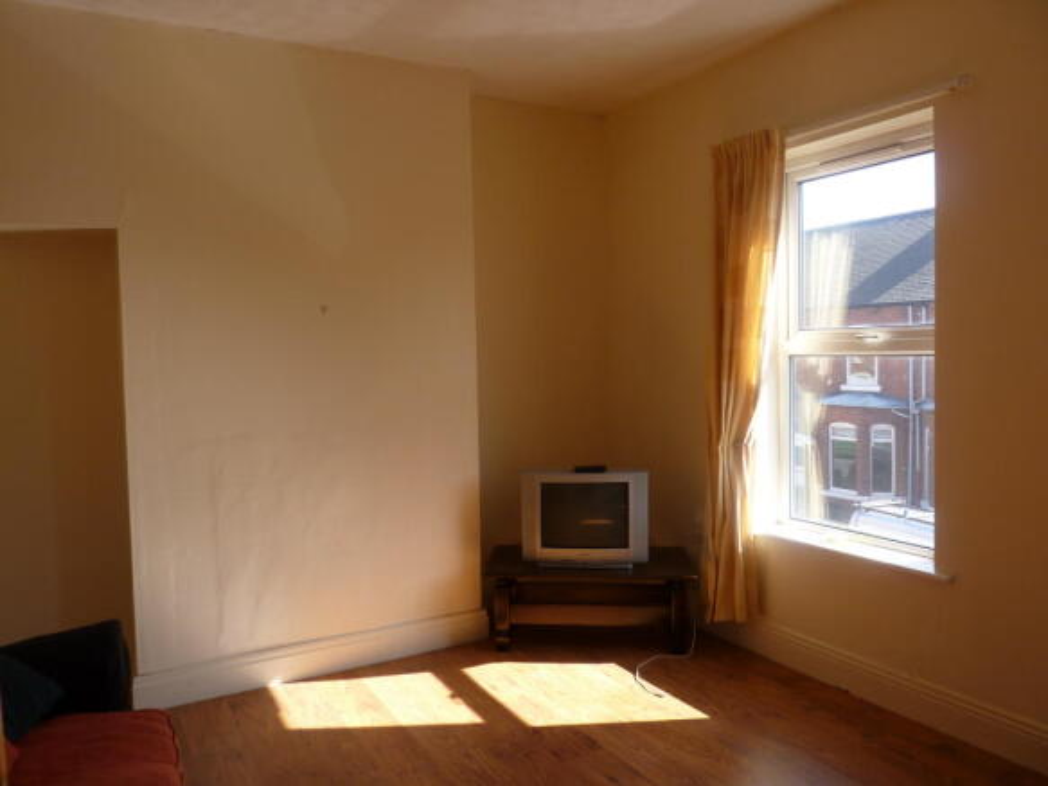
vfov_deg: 54.9
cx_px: 524
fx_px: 757
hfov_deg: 69.4
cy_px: 393
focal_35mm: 25
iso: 80
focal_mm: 4.1
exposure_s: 1/100
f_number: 3.5
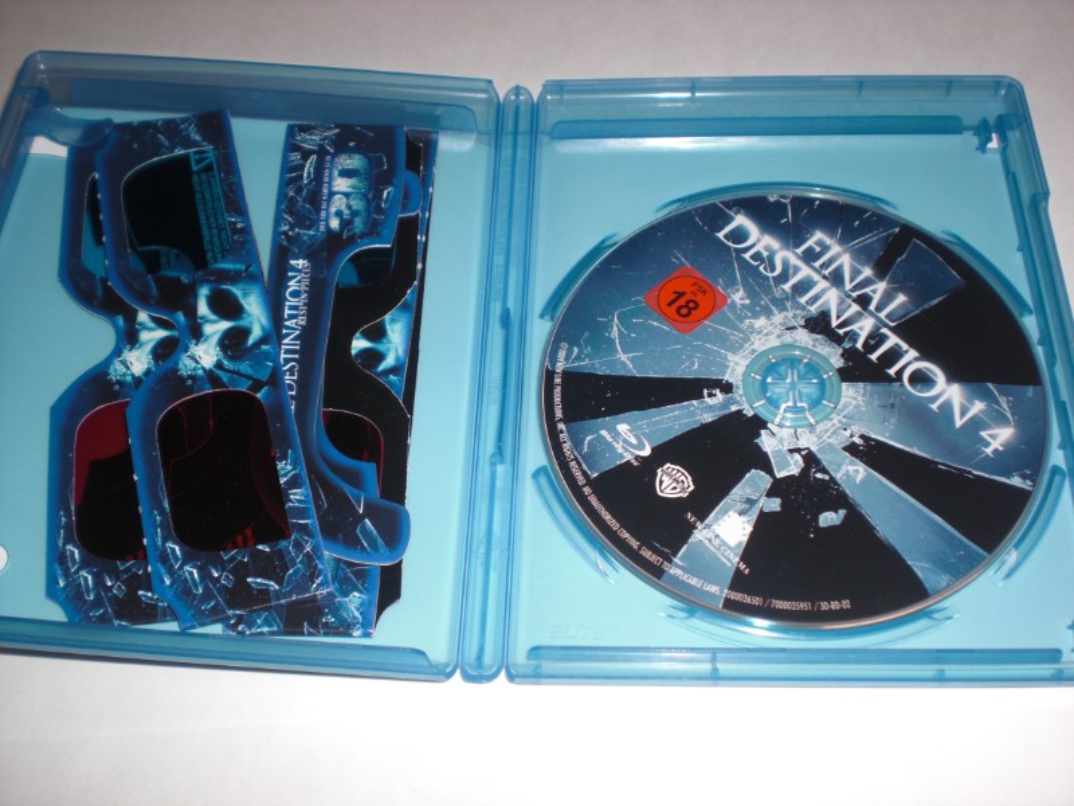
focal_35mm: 38
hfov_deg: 49.0
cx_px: 537
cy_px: 403
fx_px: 1179
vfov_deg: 37.7
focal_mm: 6.3
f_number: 3.1
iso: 64
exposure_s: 1/60
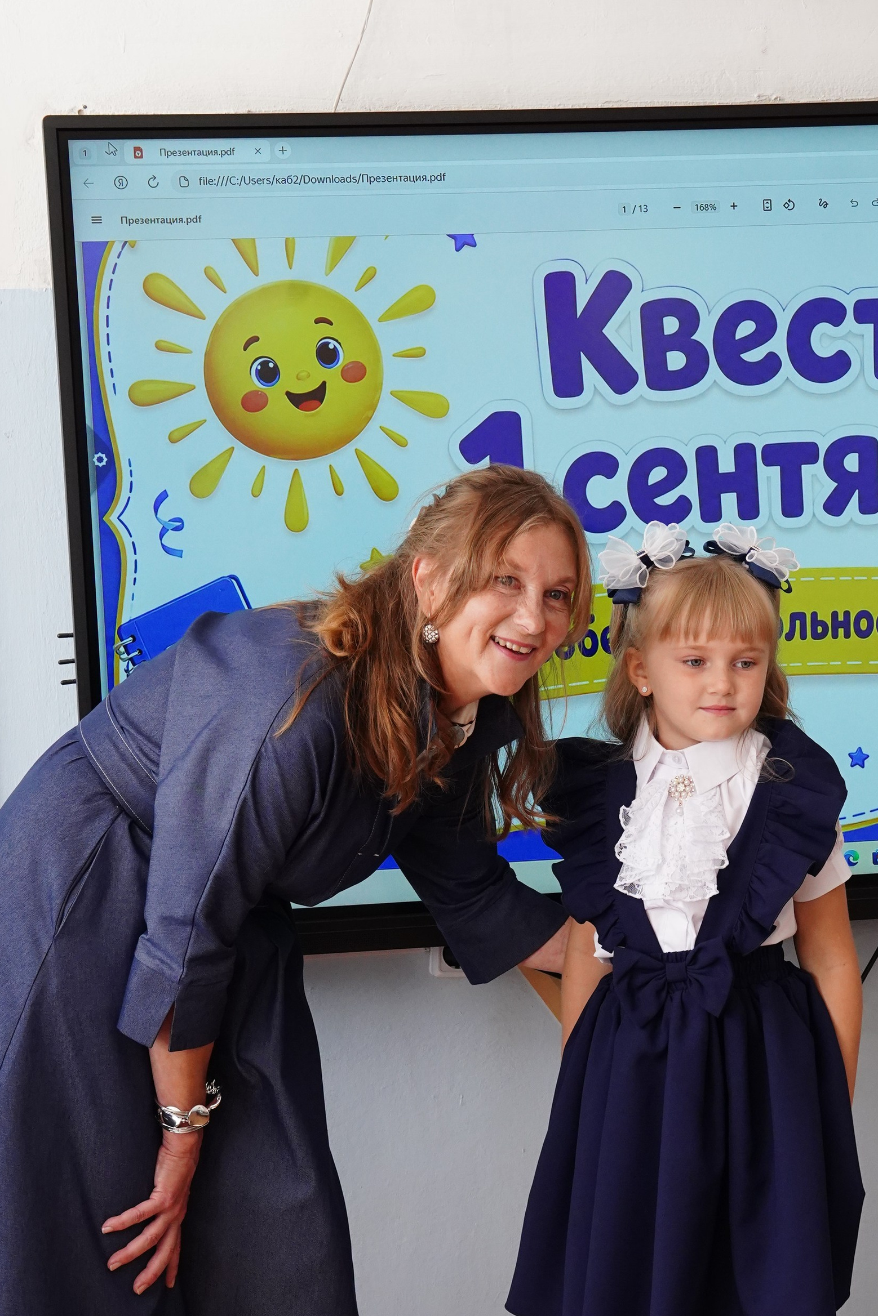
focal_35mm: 115
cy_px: 806
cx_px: 707
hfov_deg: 11.9
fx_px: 4207
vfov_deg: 17.8
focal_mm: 70
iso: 3200
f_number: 8
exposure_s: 1/320
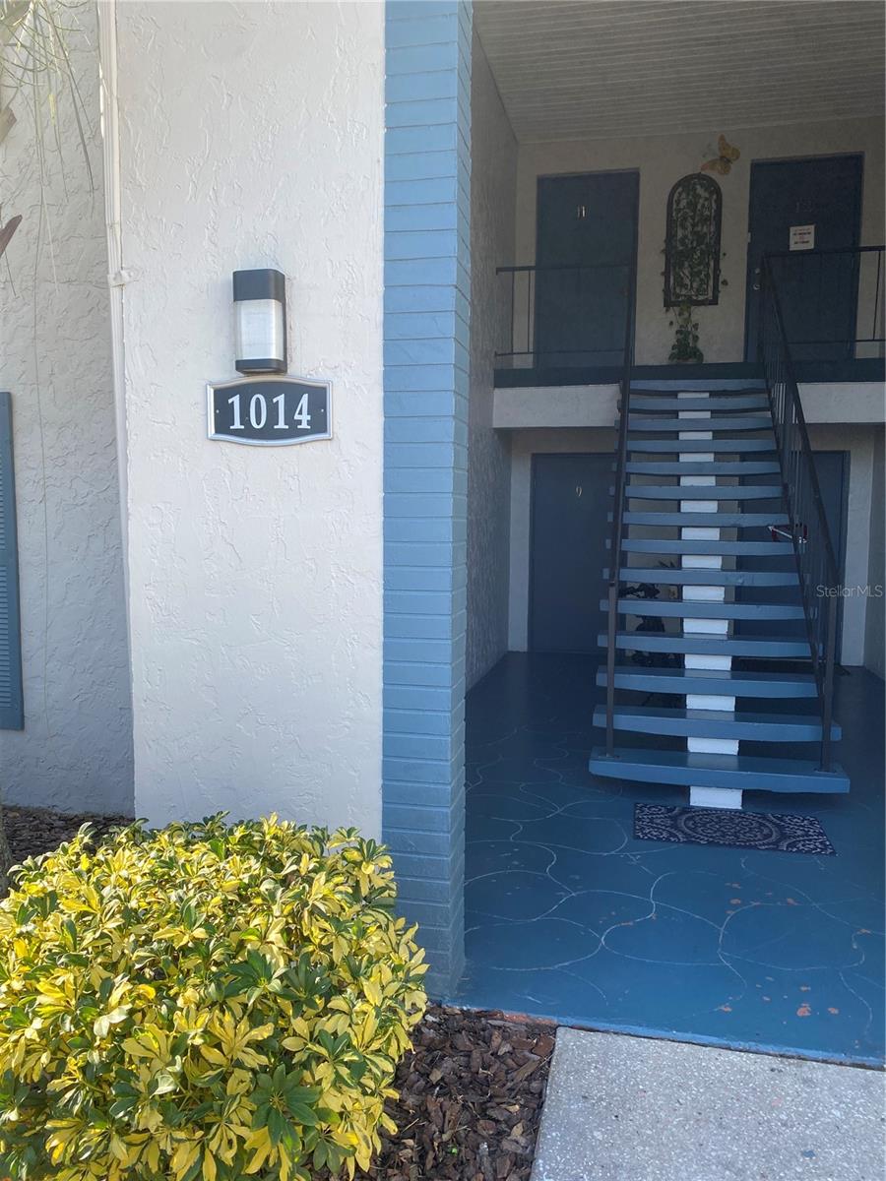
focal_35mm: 26
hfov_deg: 53.1
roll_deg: -0.5
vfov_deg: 67.3
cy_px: 590
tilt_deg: -4.4
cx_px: 443
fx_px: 887
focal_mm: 4.25
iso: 32
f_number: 1.8
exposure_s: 1/374
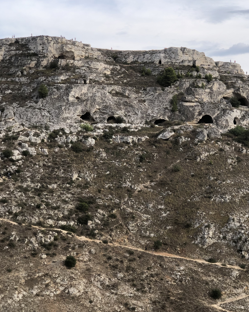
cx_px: 184
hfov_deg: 22.3
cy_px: 156
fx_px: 626
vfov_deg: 27.9
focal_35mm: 68
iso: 16
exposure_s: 1/389
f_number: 2.4
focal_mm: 6
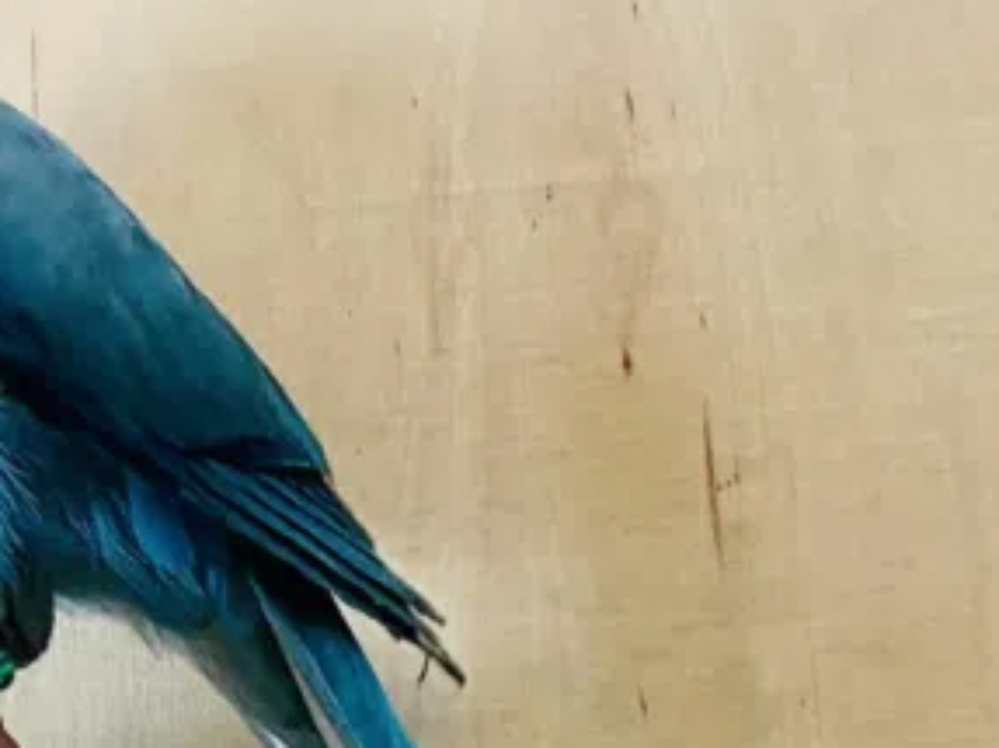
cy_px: 543
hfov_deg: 31.2
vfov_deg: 25.0
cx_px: 45
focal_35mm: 58
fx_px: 1673
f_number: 1.8
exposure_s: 1/60
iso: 320
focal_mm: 4.25
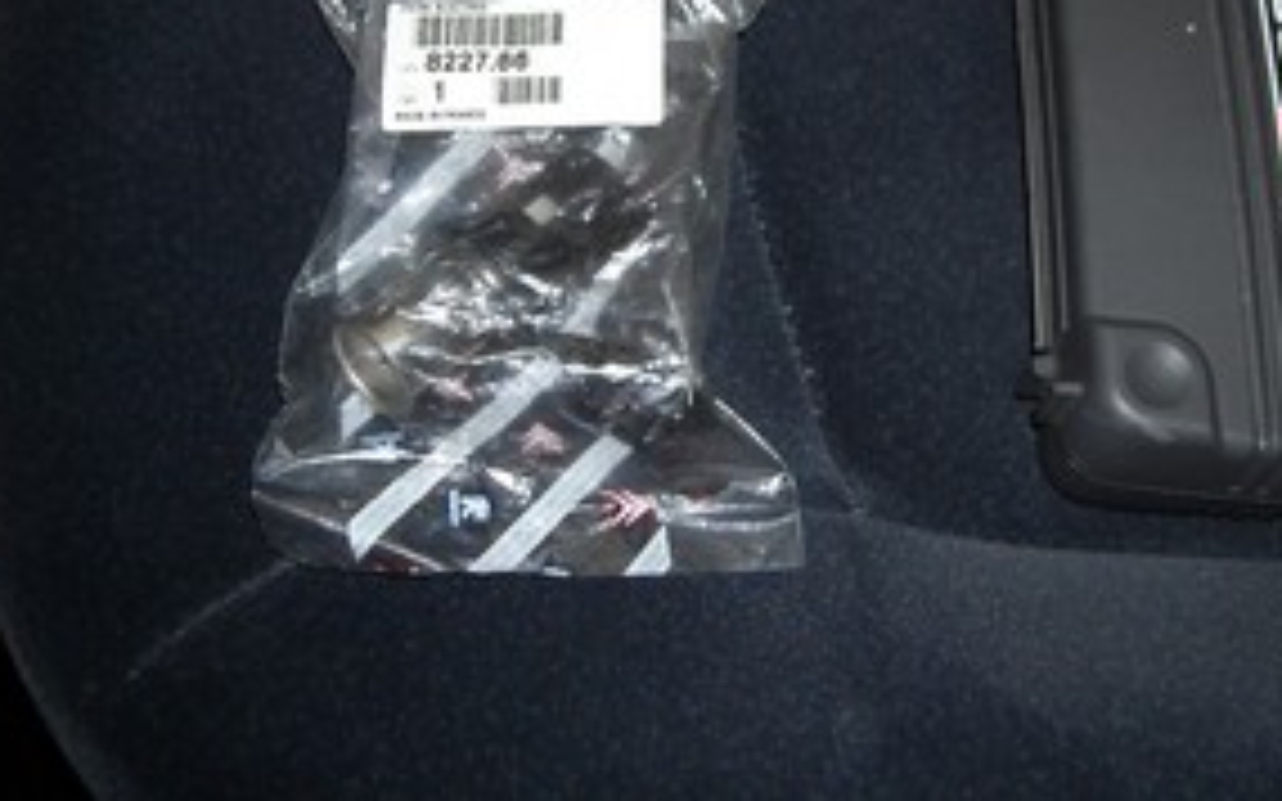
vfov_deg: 24.4
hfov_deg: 38.7
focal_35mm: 52
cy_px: 153
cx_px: 765
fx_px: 1816
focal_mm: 5.7
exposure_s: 1/60
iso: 200
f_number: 2.8
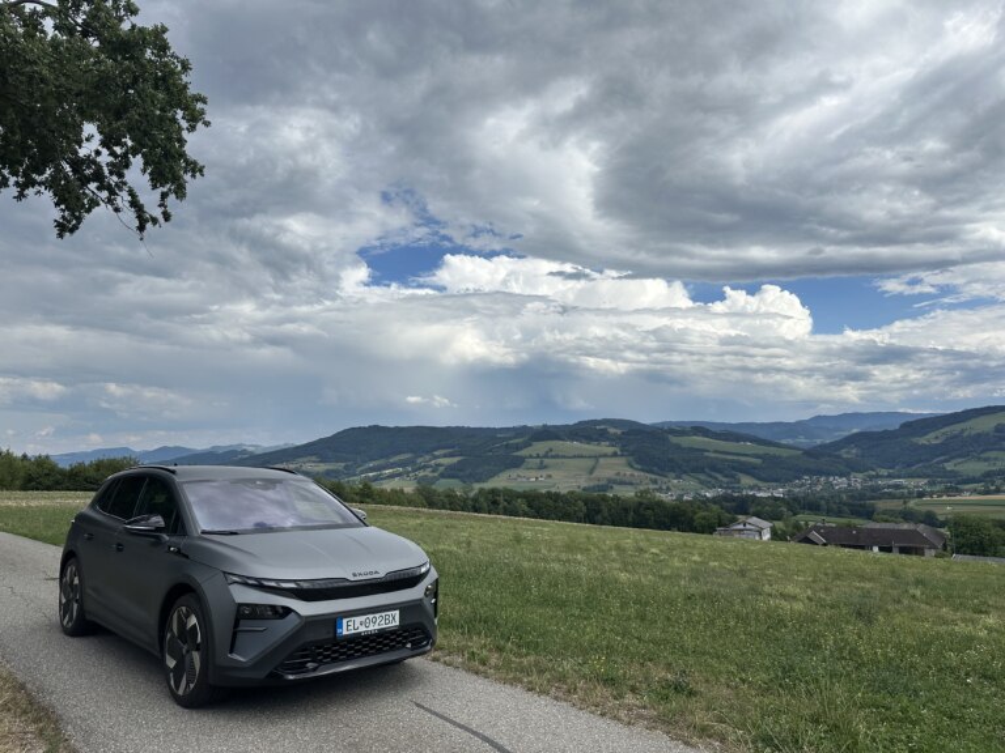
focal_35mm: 24
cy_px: 376
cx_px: 502
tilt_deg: +6.0
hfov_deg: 71.6
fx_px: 697
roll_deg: +1.4
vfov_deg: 56.8
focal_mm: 6.86
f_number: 1.78
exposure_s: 1/8929
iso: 80
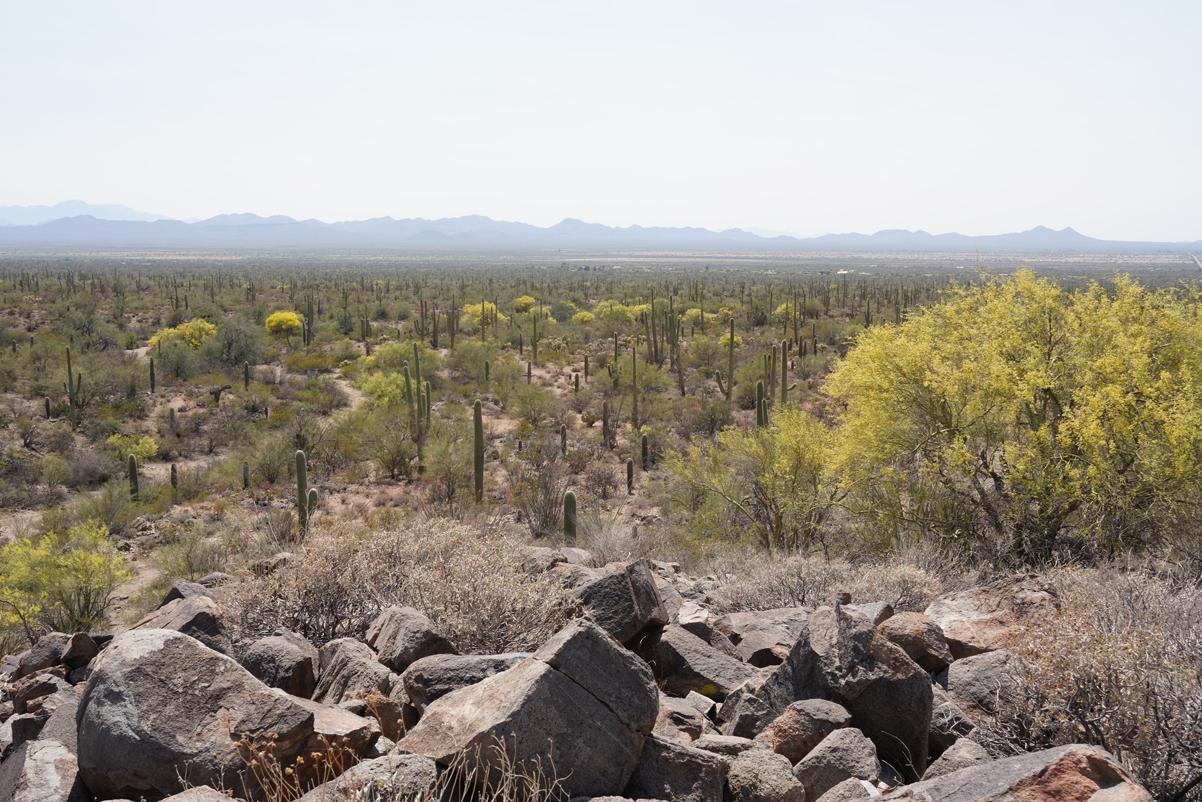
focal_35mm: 39
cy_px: 401
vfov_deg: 34.2
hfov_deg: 49.5
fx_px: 1302
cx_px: 601
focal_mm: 39
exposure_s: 1/80
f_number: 14
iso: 100
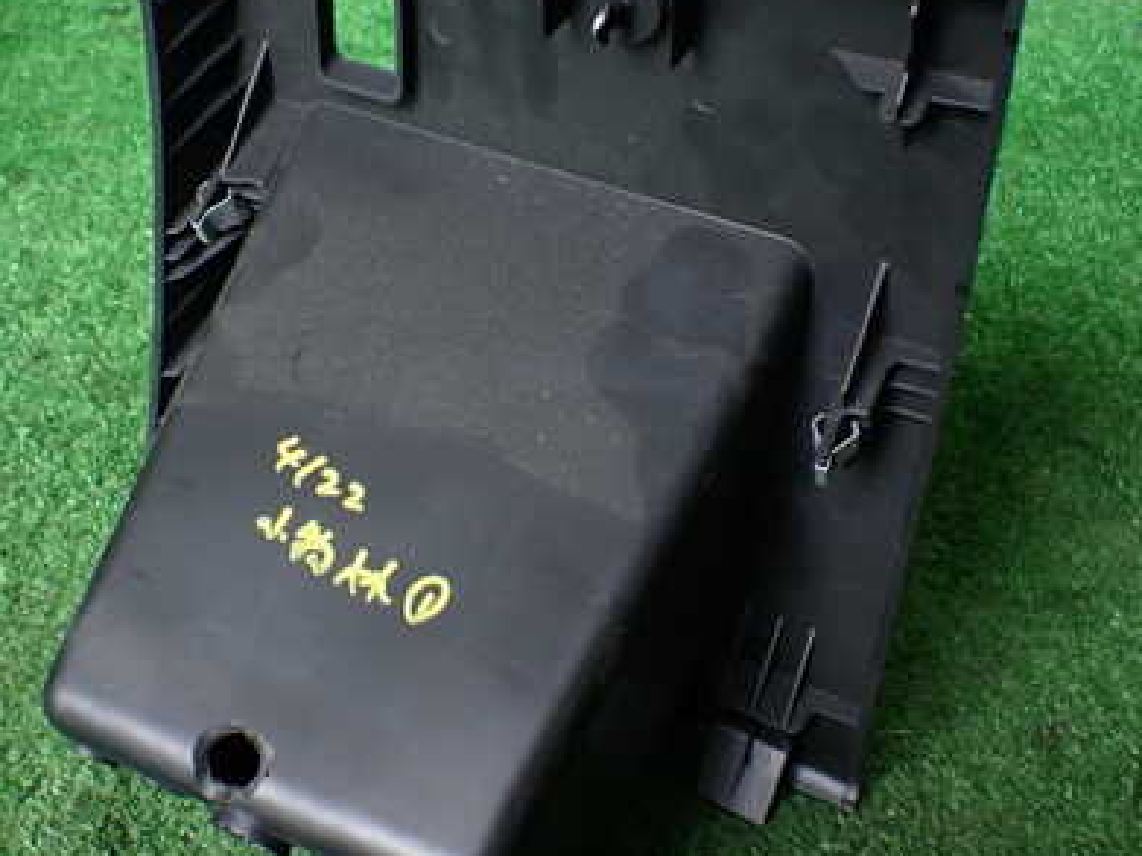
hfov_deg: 41.0
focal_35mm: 46
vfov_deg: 31.5
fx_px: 1517
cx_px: 453
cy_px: 383
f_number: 2.3
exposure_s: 1/125
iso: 200
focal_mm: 5.4
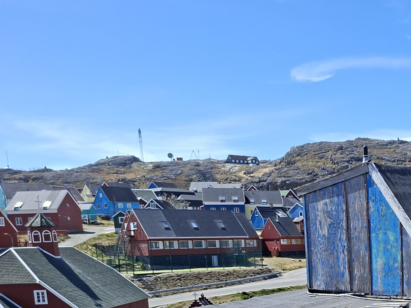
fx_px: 629
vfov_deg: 25.3
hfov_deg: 33.0
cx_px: 417
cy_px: 350
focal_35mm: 53
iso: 50
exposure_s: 1/2096
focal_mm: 5.54
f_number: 1.8
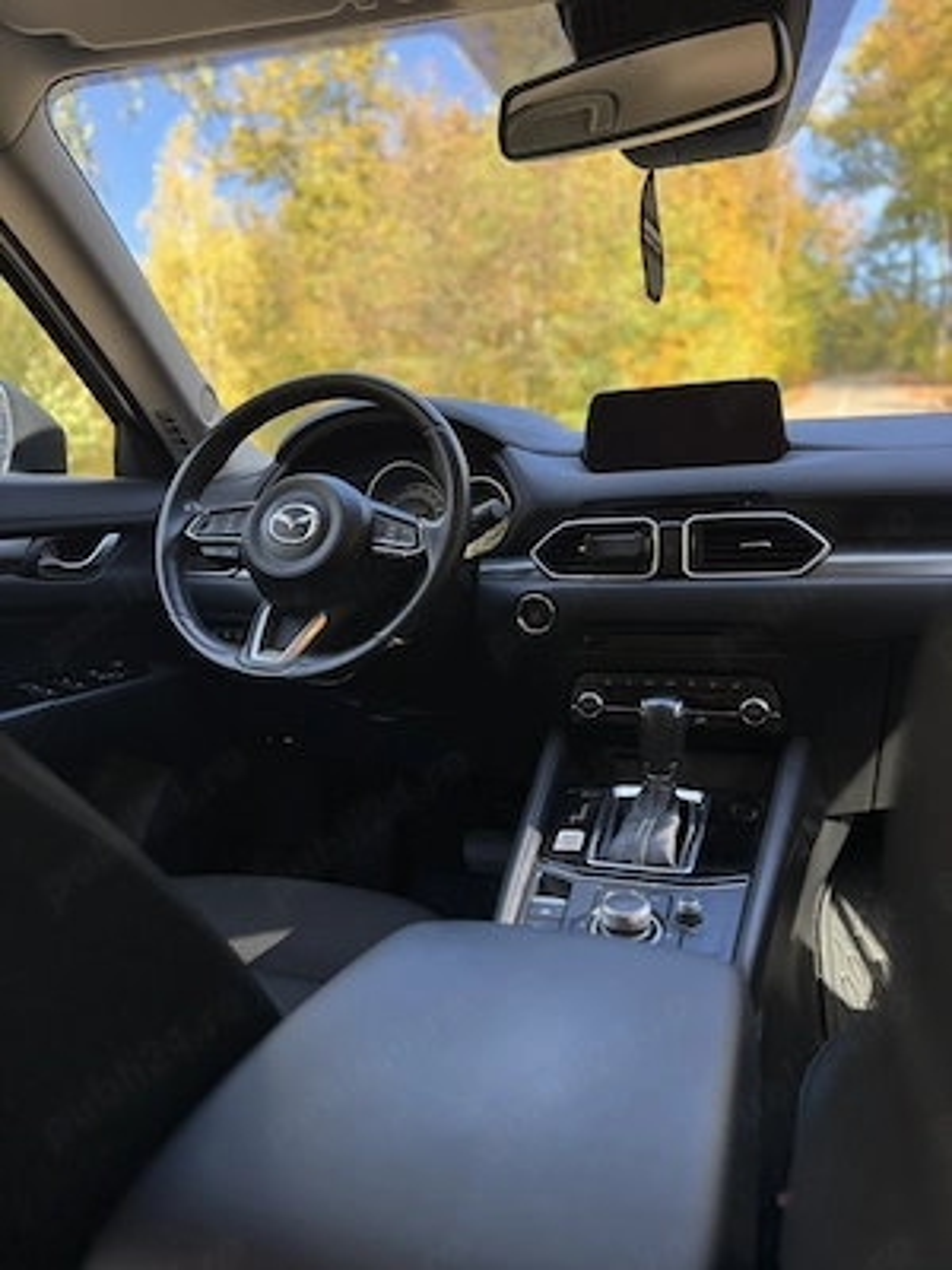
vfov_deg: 71.6
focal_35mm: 24
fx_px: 880
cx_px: 476
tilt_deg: -5.7
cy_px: 635
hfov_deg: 56.8
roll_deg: +1.4
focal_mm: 6.76
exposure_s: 1/242
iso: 64
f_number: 1.78
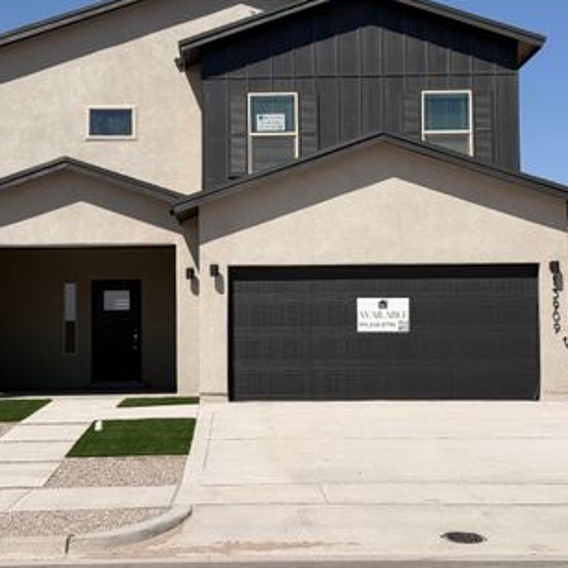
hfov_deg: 25.0
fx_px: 1281
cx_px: 229
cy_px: 241
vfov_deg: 25.0
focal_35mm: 69
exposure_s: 1/9901
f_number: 1.78
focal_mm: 6.76
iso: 64
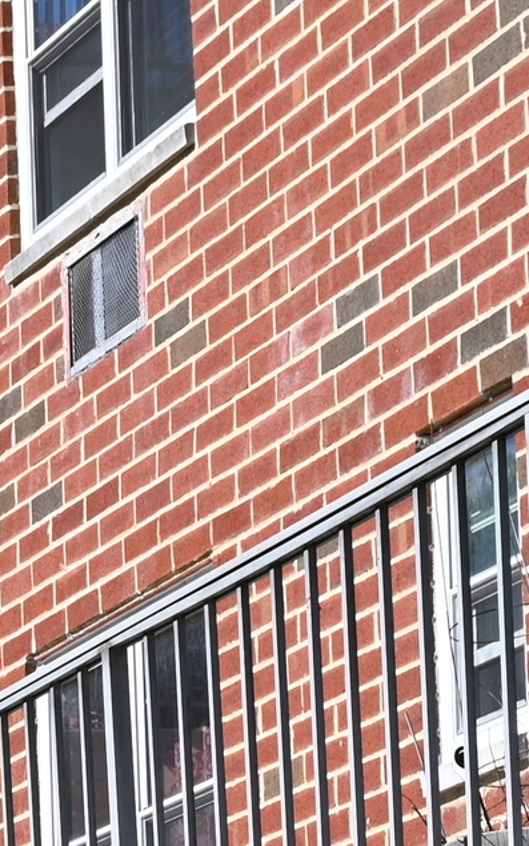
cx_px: -1235
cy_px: 1094
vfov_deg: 9.7
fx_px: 4889
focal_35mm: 212
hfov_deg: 5.7
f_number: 6.3
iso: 100
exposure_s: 1/320
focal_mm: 43
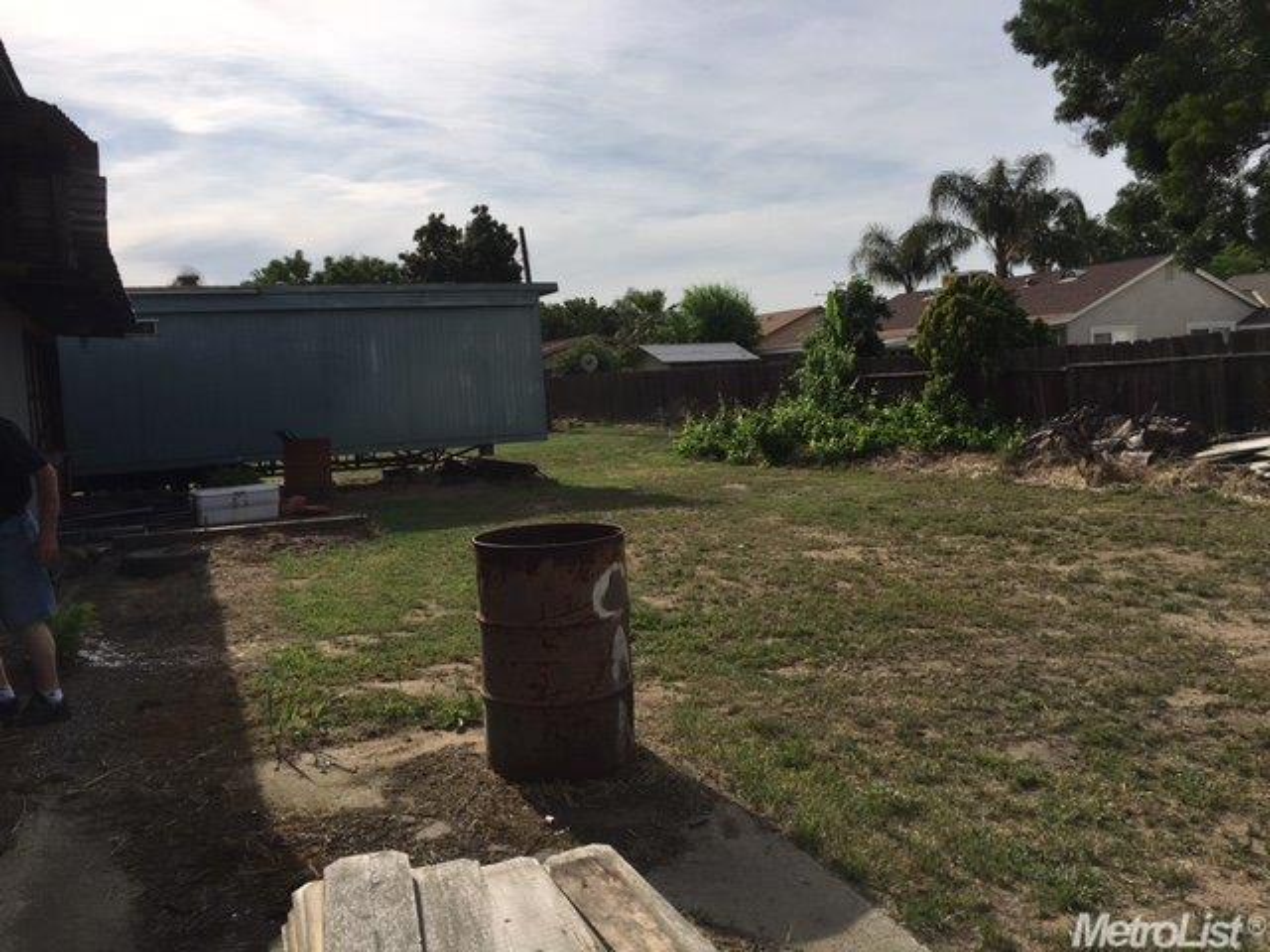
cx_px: 635
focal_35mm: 29
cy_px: 476
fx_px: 1064
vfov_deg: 48.2
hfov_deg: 61.7
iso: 25
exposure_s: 1/2747
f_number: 2.2
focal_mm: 4.15
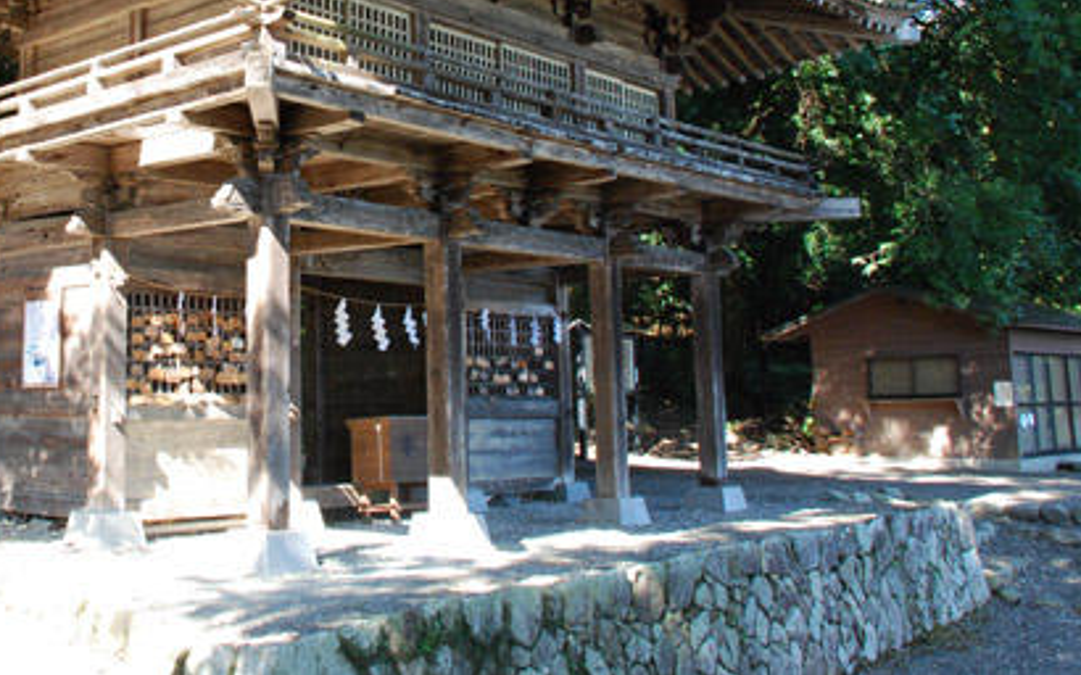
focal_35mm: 43
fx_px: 1266
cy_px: 113
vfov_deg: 29.0
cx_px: 301
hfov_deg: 45.0
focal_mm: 18
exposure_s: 1/80
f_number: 8
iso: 800
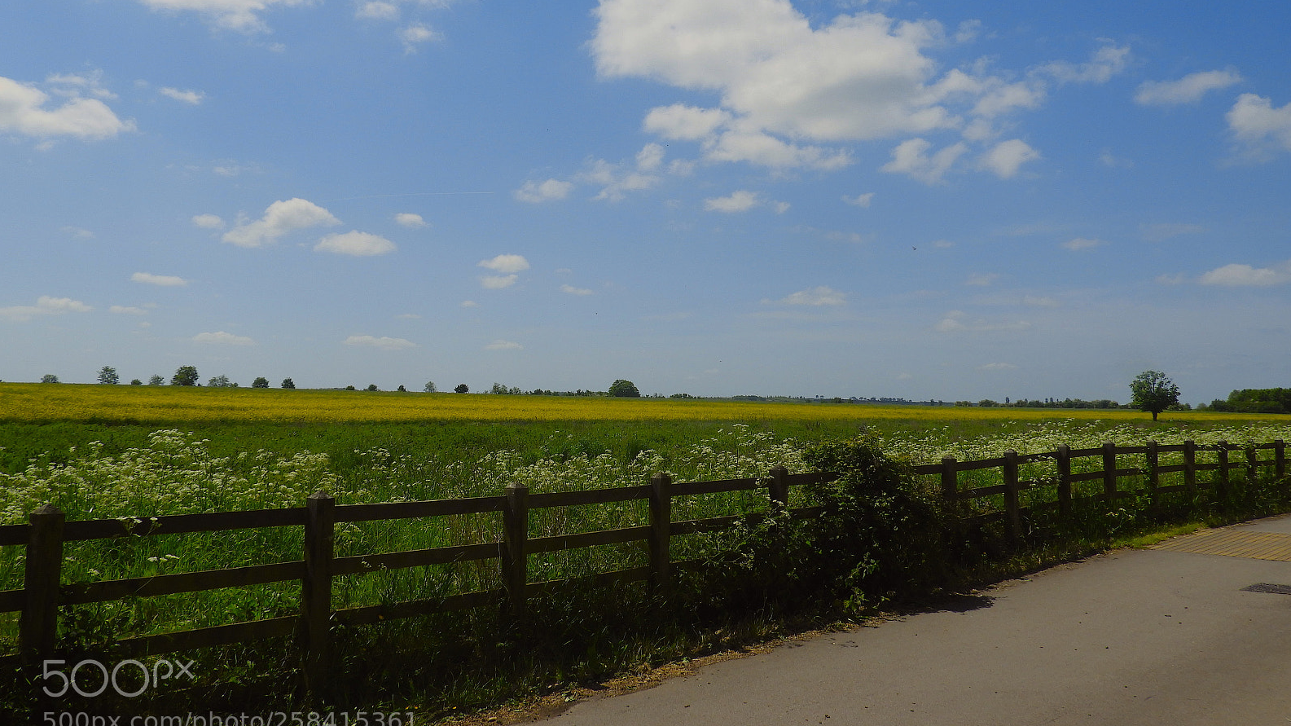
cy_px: 297
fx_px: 1129
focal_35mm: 33
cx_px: 643
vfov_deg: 35.5
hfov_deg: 59.5
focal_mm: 5.4
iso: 100
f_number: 3.5
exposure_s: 1/1600
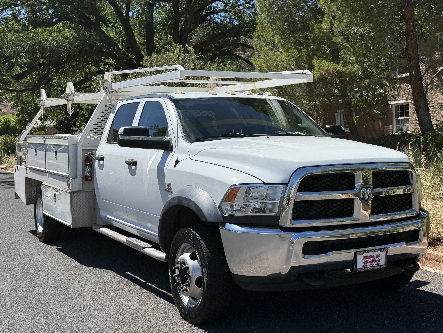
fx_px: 614
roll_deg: +2.1
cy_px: 166
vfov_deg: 30.3
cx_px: 222
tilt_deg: -1.2
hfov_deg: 39.7
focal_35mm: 48
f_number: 1.78
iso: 80
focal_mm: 6.76
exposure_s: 1/5208
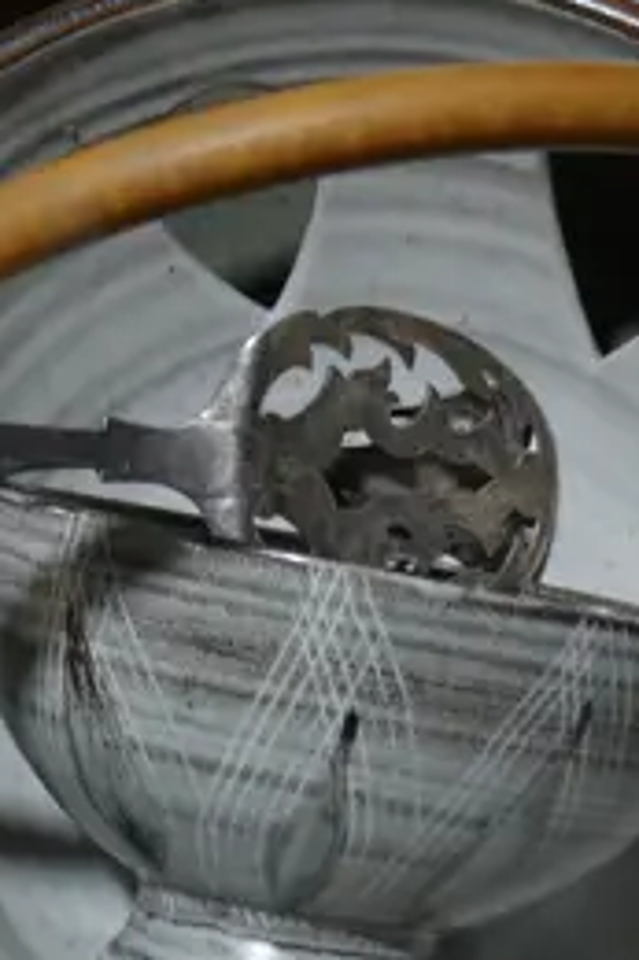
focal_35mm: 123
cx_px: 177
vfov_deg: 16.4
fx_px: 3279
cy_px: 72
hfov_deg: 11.1
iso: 200
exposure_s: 1/125
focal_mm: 15
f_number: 3.6
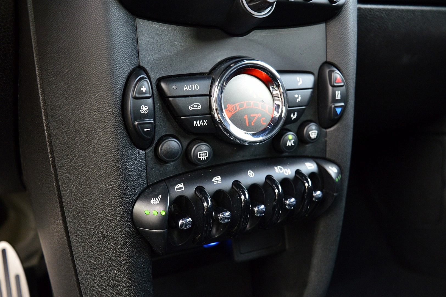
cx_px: 223
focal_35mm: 33
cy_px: 148
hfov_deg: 57.3
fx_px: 408
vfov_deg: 39.9
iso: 800
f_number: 5
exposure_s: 1/60
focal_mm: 22
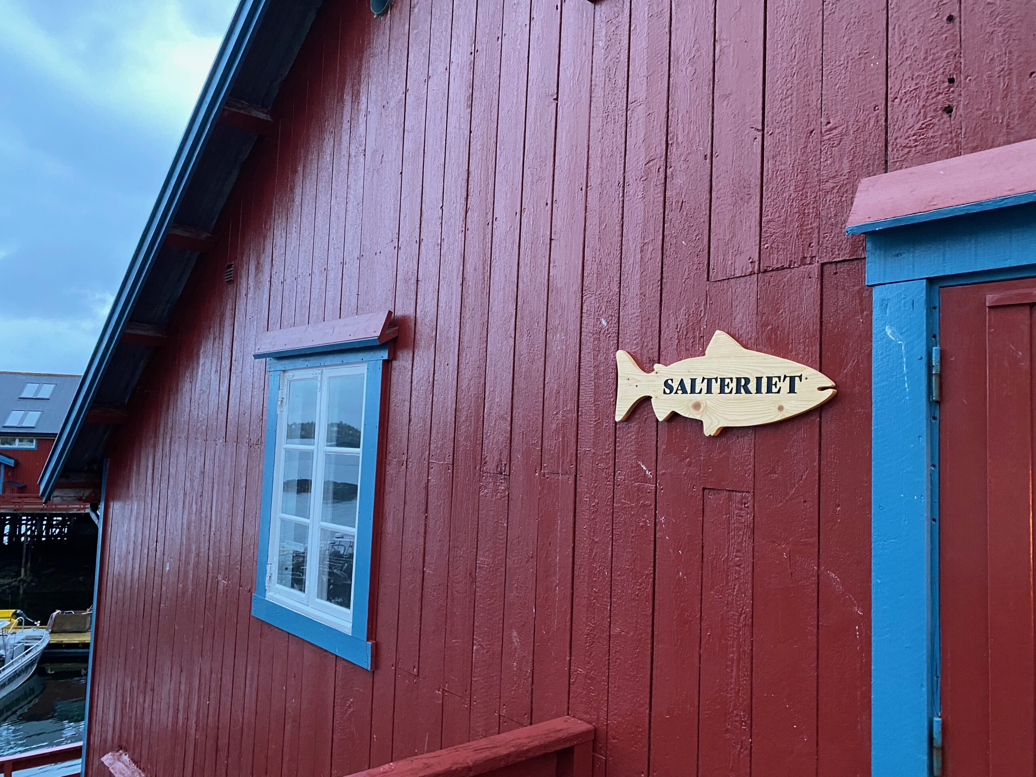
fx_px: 778
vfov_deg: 53.1
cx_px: 518
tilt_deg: +3.8
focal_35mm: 26
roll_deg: -2.3
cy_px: 388
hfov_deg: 67.3
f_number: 1.8
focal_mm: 4.25
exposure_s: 1/40
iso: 500
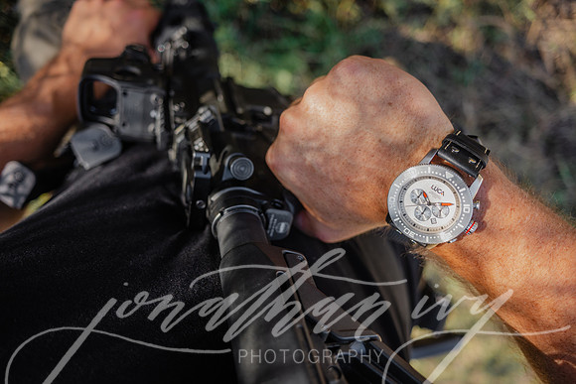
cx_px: 288
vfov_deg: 49.6
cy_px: 192
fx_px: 416
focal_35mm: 26
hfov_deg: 69.4
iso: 32
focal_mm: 26
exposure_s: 1/80
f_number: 2.8
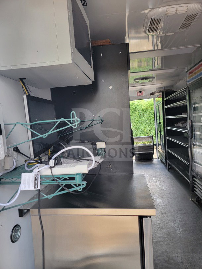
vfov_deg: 71.6
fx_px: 187
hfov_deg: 56.8
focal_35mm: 24
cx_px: 101
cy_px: 134
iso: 160
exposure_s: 1/120
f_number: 1.8
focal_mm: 6.7
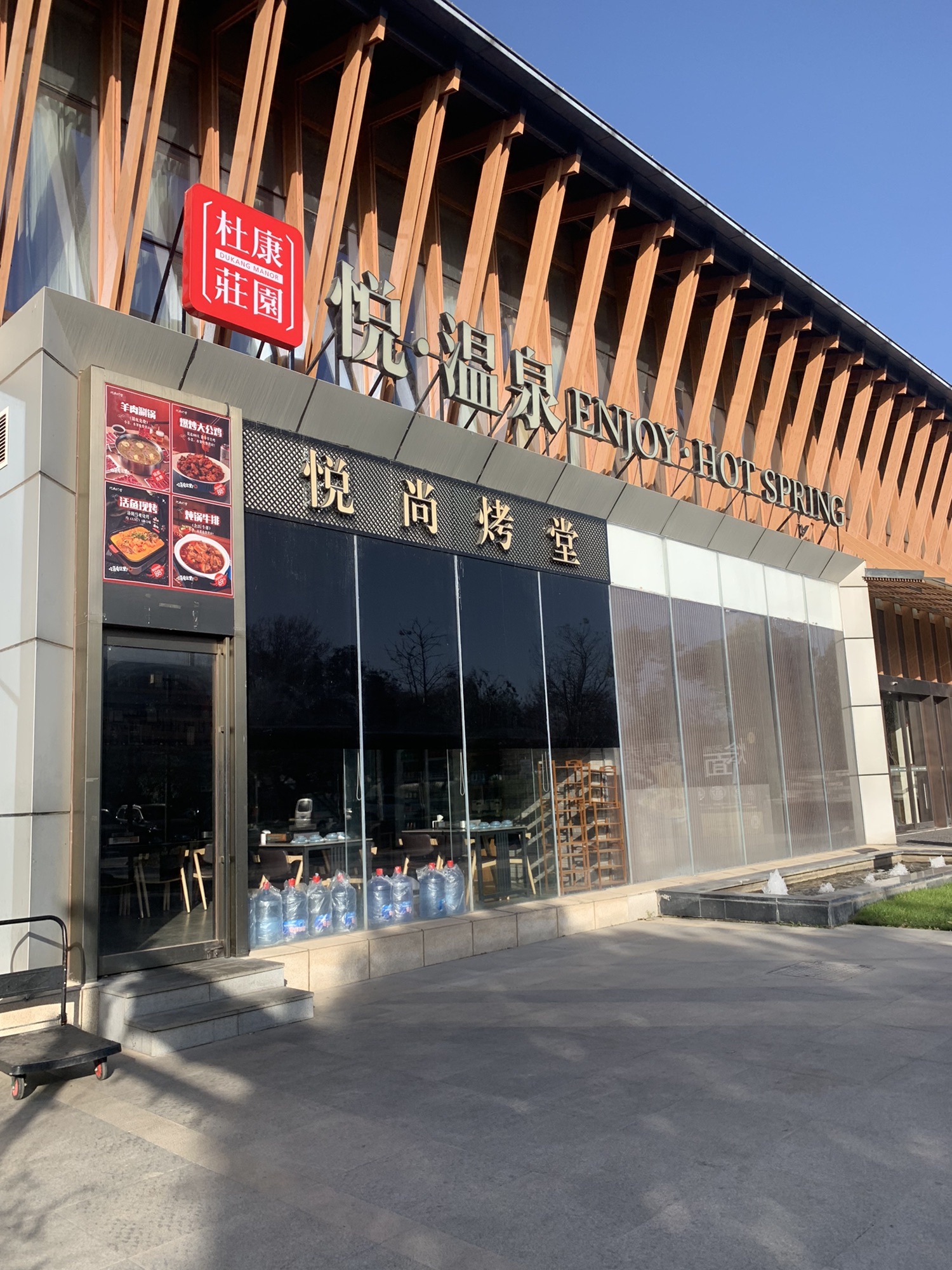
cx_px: 476
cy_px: 635
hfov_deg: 53.1
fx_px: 953
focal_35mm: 26
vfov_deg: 67.3
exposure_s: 1/1332
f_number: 1.8
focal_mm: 4.25
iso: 25
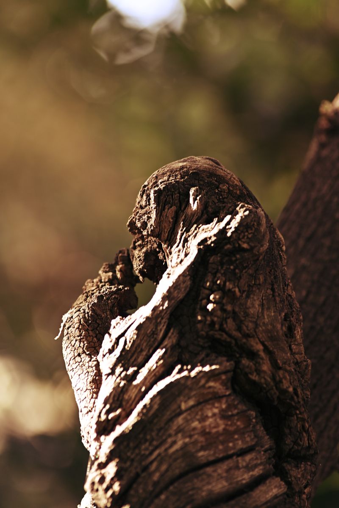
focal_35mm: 180
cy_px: 254
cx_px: 170
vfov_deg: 11.4
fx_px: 2542
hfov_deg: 7.6
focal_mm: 180
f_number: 4.5
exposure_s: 1/100
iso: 320
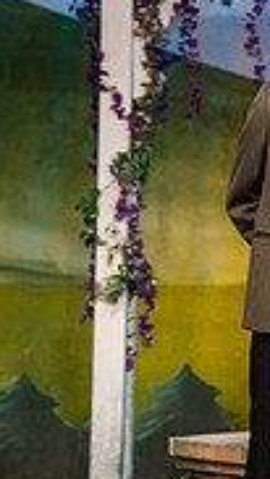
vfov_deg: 4.7
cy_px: 264
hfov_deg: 2.6
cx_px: 391
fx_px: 5903
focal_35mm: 464
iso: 3200
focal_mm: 180
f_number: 3.2
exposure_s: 1/250
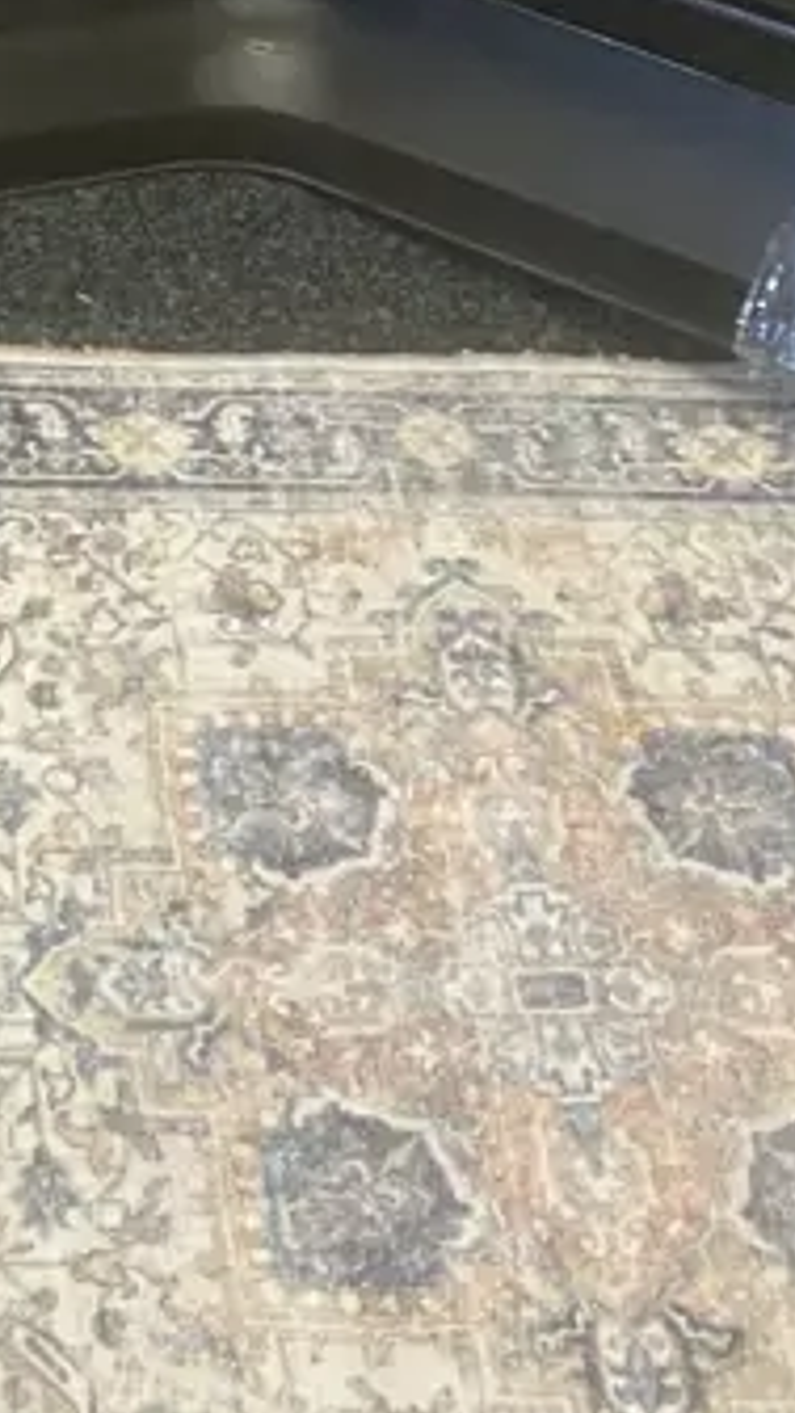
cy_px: -114
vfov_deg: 21.8
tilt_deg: -35.0
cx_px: -362
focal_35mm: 93
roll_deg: -2.5
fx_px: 3485
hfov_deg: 12.4
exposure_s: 1/50
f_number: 1.8
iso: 160
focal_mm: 3.99
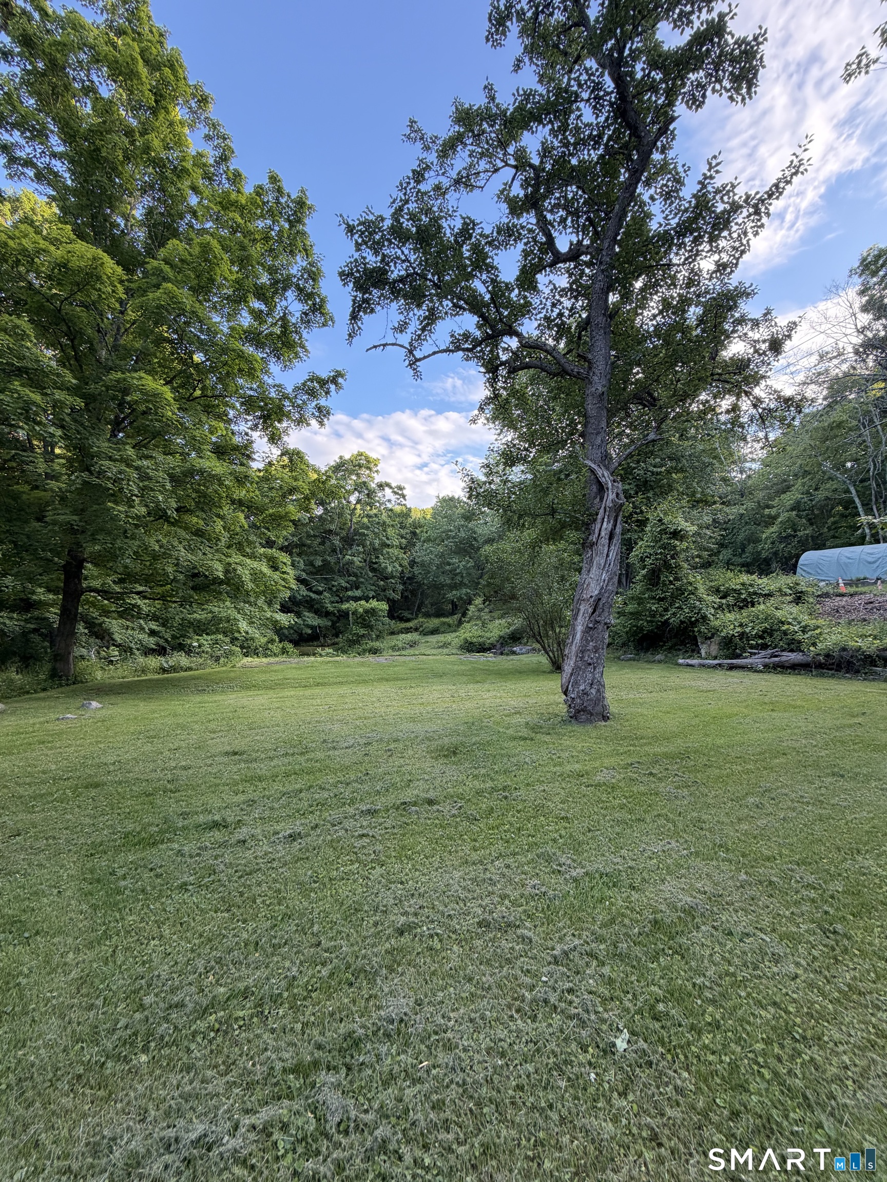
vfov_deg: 102.1
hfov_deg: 85.7
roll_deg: -1.4
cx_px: 444
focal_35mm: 14
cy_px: 591
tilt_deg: +3.5
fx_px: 478
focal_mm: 2.22
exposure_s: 1/121
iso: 64
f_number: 2.2
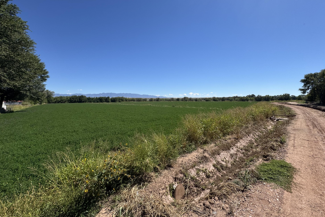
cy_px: 97
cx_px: 166
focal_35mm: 15
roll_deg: +0.6
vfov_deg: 77.1
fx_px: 135
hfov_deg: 100.4
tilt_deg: +0.5
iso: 50
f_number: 2.2
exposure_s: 1/2494
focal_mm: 2.22
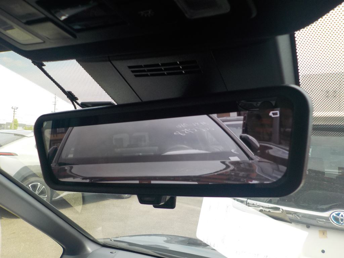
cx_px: 172
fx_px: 298
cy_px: 129
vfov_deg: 46.8
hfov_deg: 60.0
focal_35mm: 30
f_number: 3.3
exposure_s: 1/320
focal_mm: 4.1
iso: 125
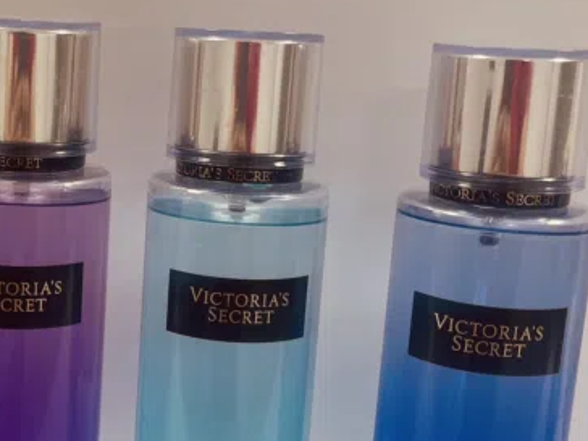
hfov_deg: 41.4
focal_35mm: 44
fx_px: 747
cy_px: 325
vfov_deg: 32.3
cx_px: 131
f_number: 1.6
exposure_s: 1/100
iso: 80
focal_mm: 5.1
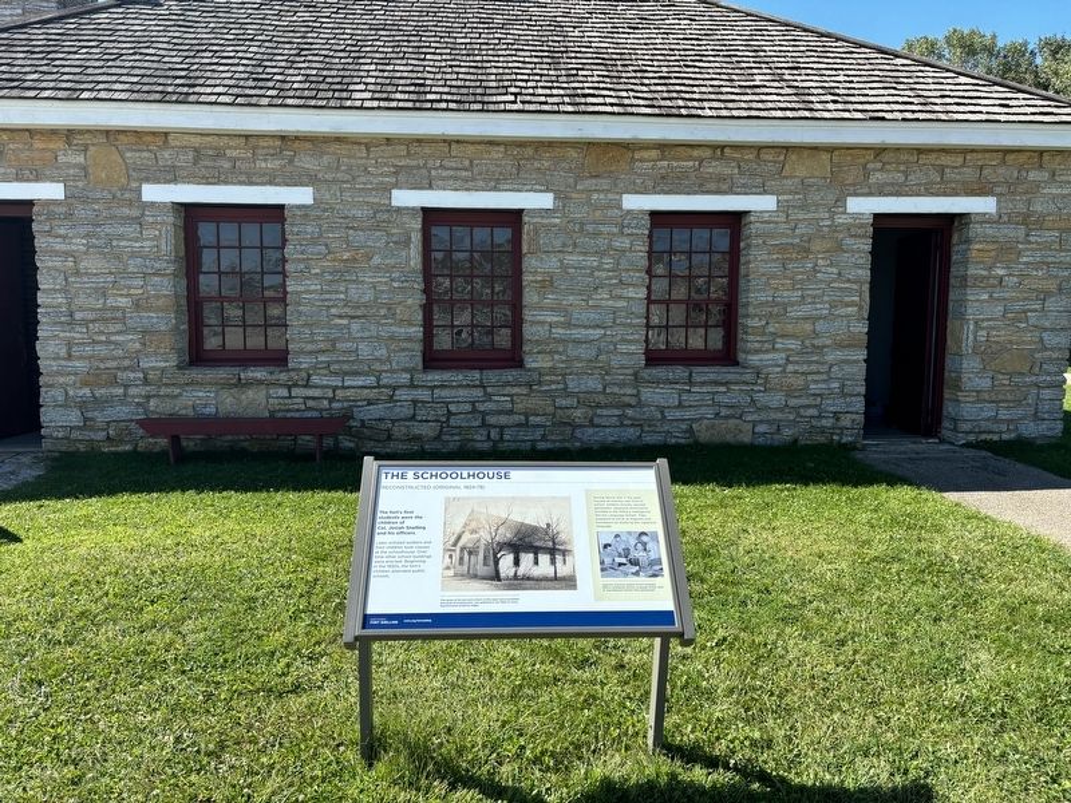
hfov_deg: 67.3
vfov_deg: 53.1
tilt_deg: -6.6
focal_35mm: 26
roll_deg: +1.3
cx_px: 536
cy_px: 402
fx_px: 804
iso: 50
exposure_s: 1/1695
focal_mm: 5.96
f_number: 1.6
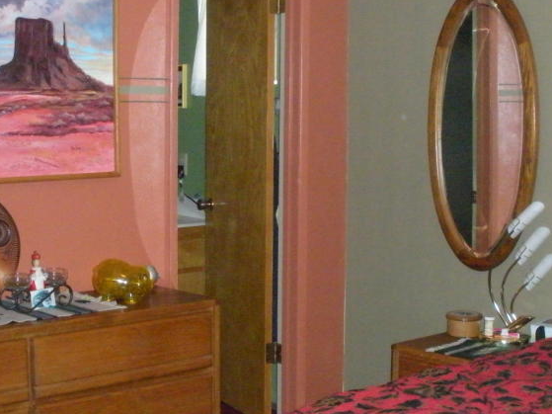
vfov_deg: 22.2
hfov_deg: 29.4
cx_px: 312
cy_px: 202
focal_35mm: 66
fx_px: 1052
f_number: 3.5
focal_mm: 6.3
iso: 800
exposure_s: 1/60
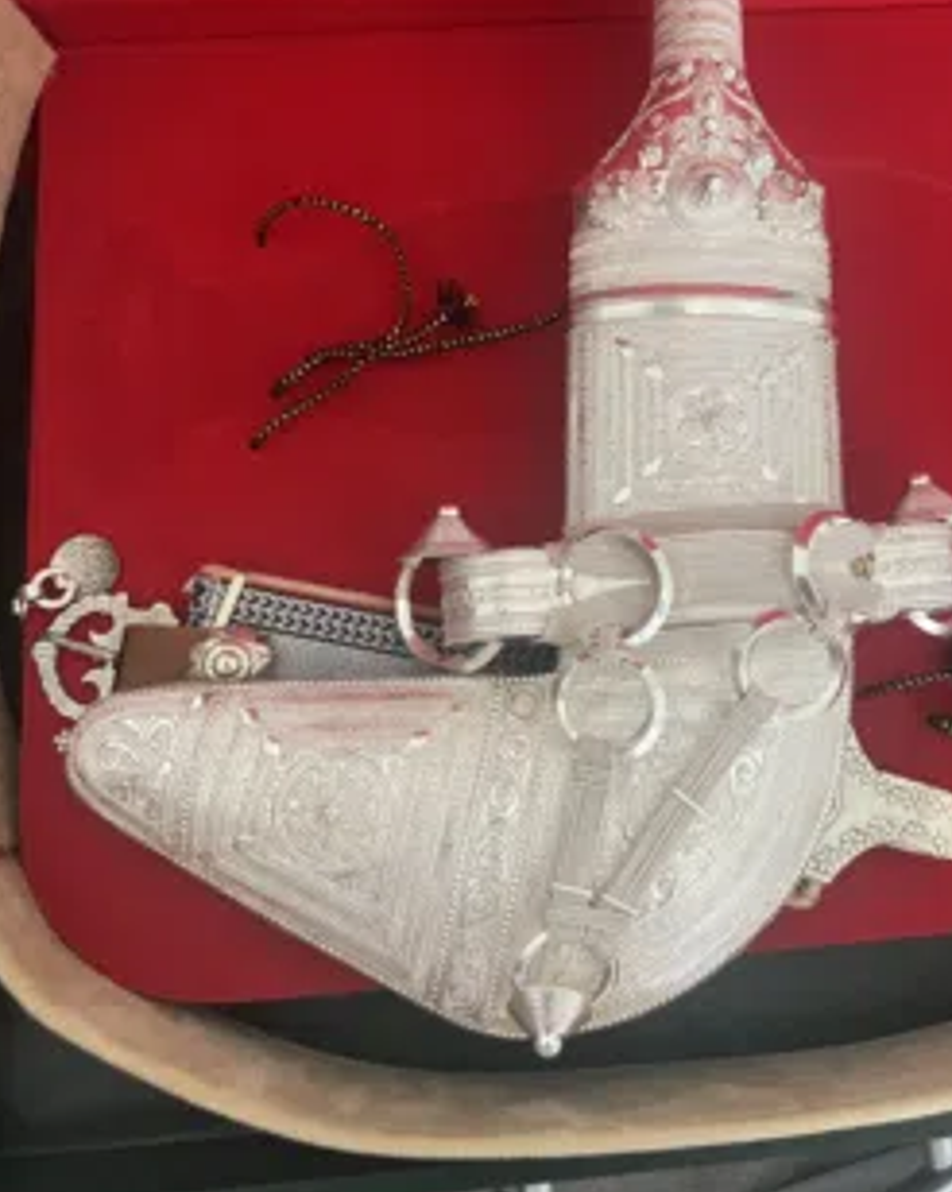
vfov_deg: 53.7
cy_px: 449
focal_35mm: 33
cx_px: 538
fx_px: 1163
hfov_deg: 44.4
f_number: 1.5
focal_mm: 5.7
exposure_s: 1/60
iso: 250
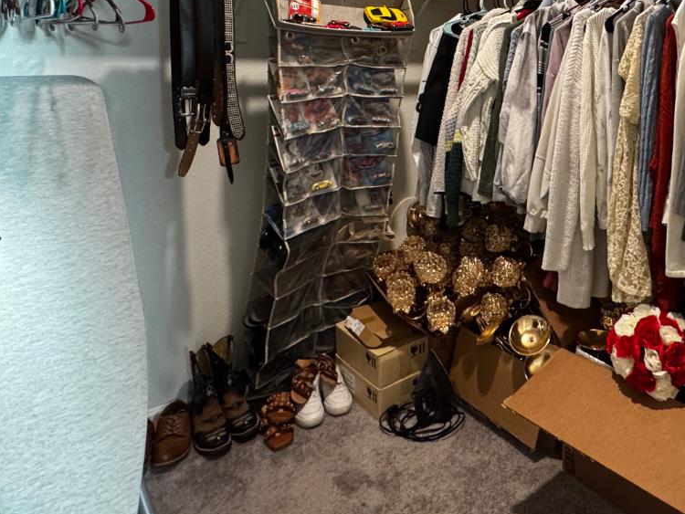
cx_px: 508
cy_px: 114
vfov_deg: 47.4
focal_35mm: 28
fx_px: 554
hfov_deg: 60.2
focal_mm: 2.22
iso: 800
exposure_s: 1/60
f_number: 2.2
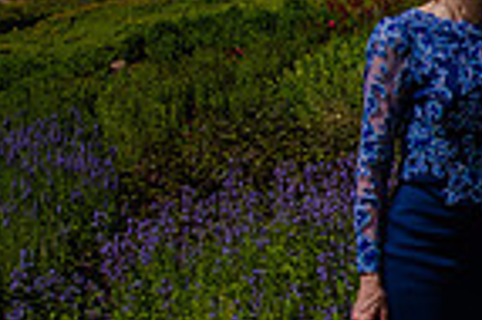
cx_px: 691
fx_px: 2006
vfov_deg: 9.1
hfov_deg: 13.1
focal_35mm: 150
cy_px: 129
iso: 200
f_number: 16
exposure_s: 1/200
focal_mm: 31
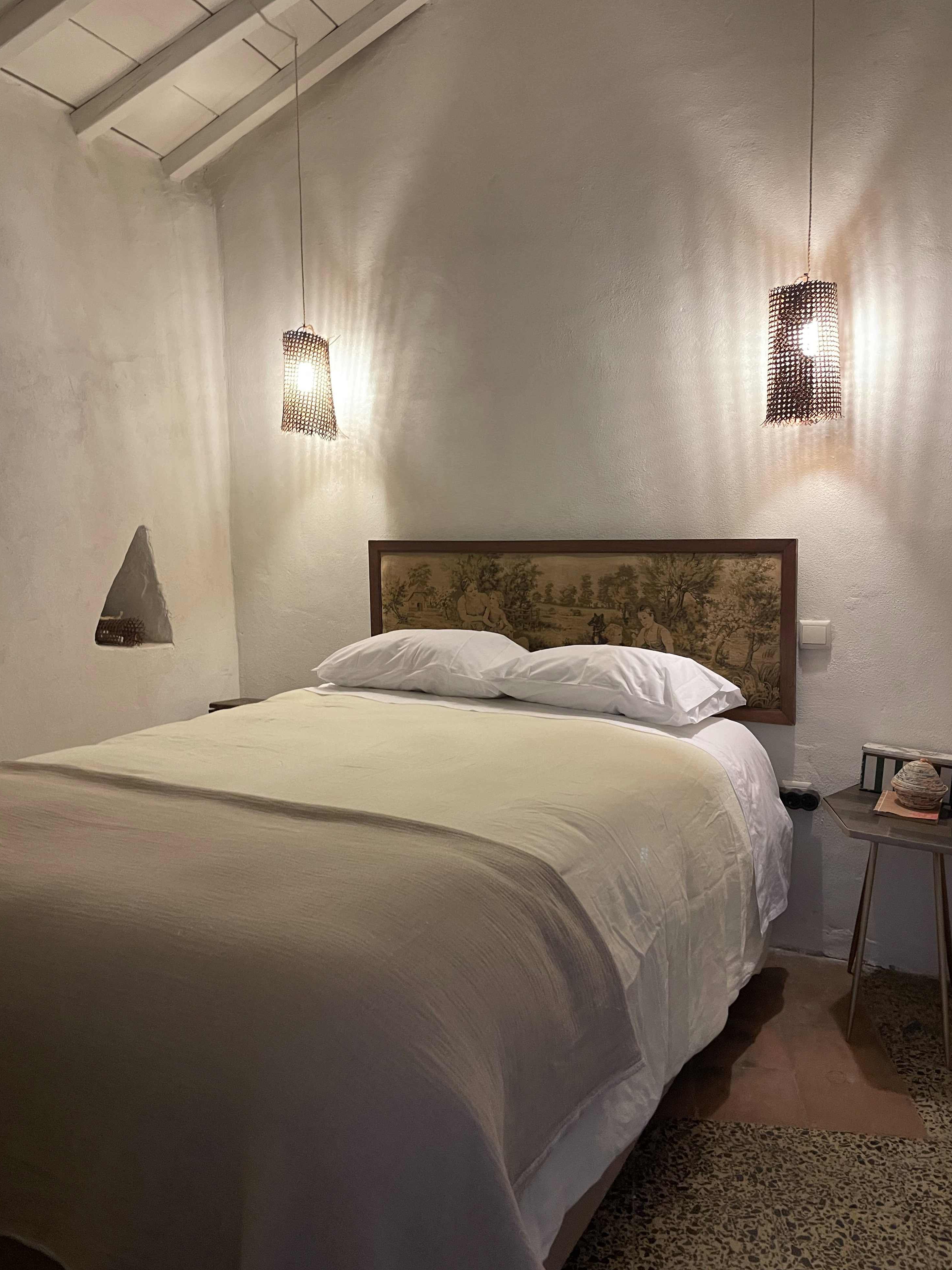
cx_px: 481
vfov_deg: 65.3
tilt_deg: -4.7
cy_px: 623
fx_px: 990
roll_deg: -1.0
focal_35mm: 27
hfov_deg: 51.4
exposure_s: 1/25
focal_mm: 4.2
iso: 640
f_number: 1.6
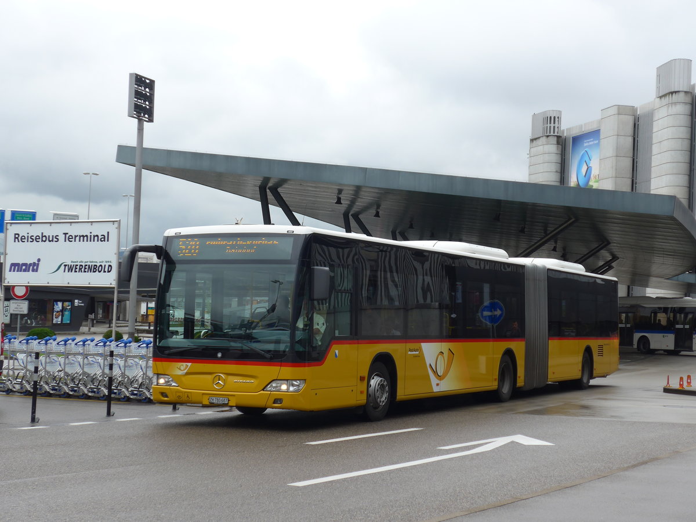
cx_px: 348
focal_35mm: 62
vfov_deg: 23.7
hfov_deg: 31.2
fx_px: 1247
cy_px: 261
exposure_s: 1/640
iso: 80
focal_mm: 12.7
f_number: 3.7
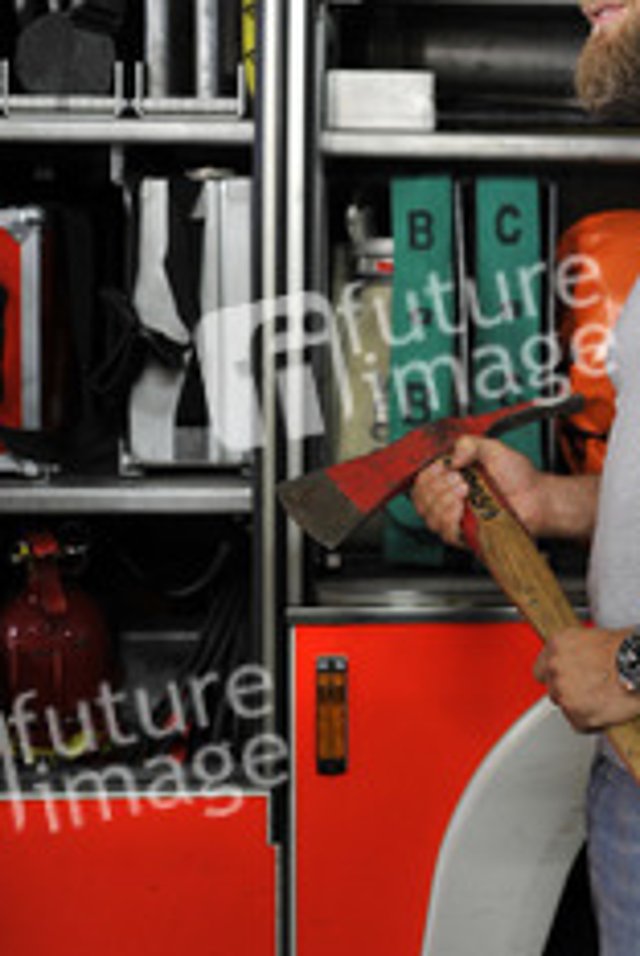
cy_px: 558
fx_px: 1595
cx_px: 527
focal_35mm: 60
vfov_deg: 33.3
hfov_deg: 22.3
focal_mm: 35
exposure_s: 1/200
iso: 800
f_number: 1.4
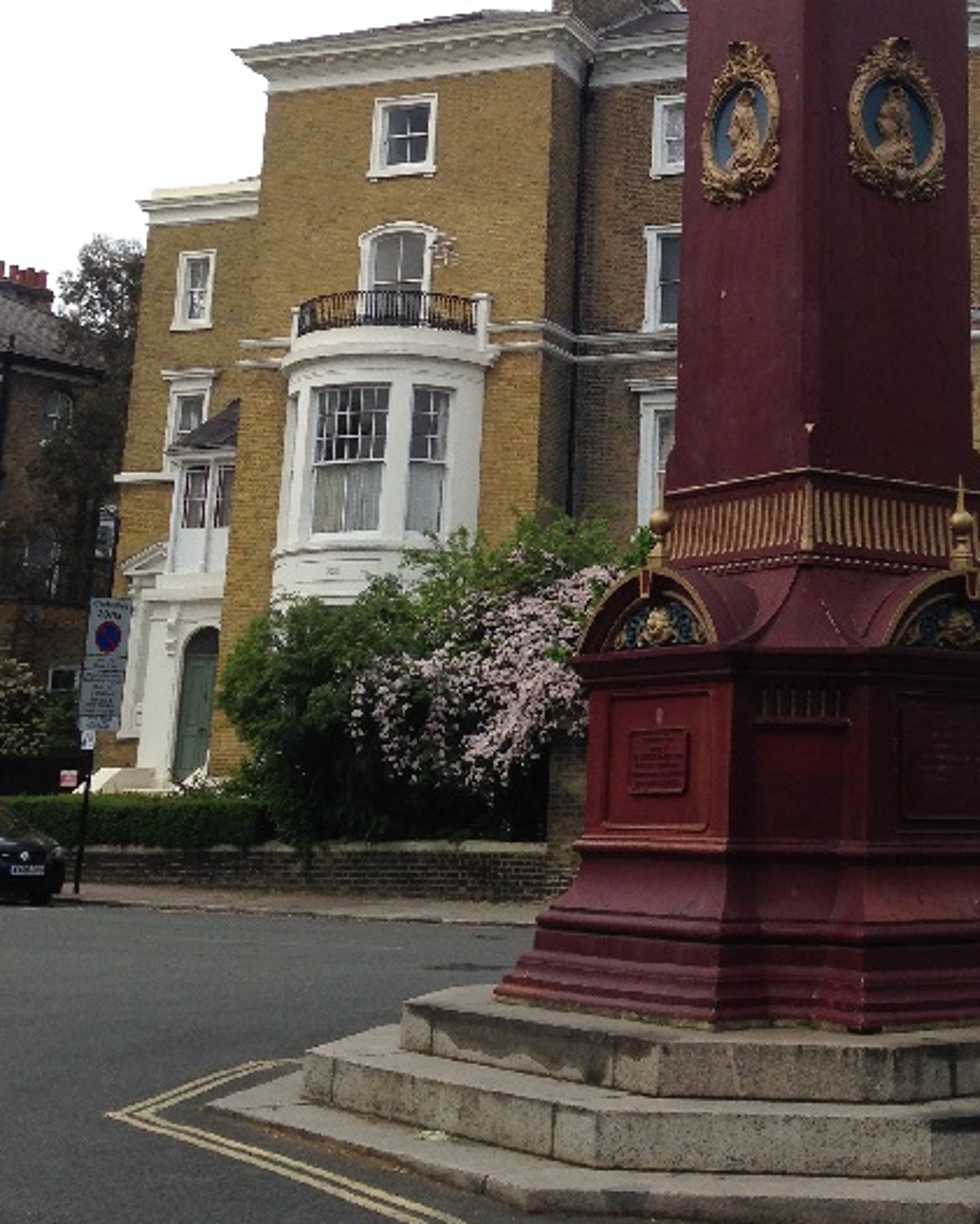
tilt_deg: +19.2
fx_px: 2175
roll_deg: -1.3
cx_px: 797
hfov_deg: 24.9
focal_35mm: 60
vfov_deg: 30.3
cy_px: 172
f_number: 2.4
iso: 50
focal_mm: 4.12
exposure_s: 1/1355
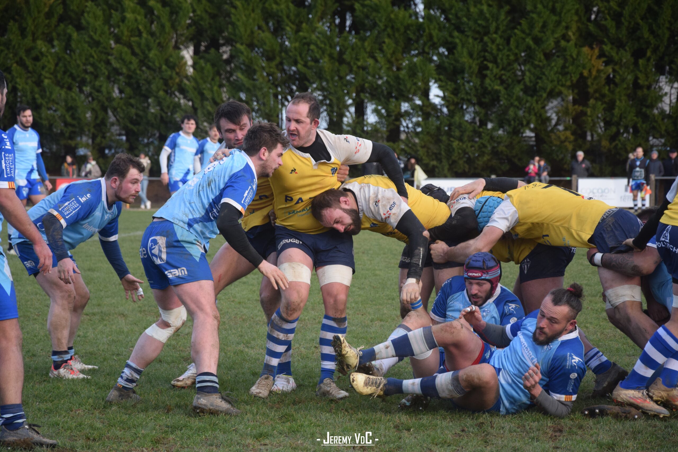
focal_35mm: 158
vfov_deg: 8.7
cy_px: 226
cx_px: 339
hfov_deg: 13.0
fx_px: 2966
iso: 800
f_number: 5.6
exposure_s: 1/500
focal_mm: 105
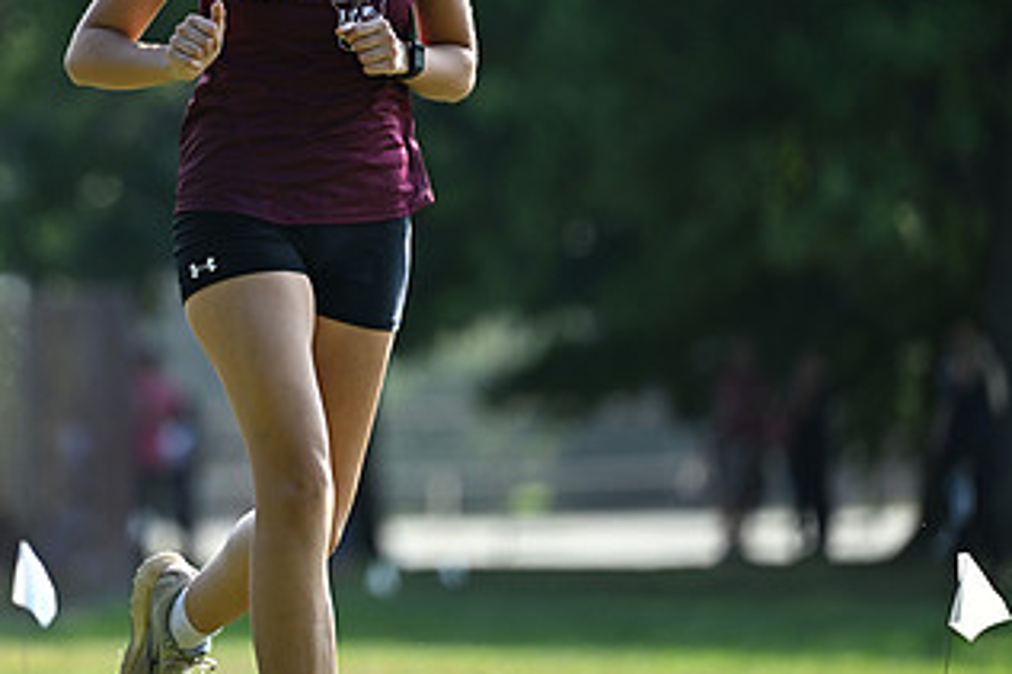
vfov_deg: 3.8
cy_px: 212
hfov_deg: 5.6
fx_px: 10283
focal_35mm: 366
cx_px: 185
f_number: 2.8
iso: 320
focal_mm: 200
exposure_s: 1/1600
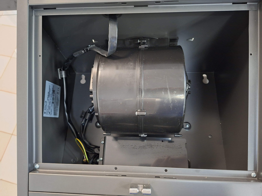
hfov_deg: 73.9
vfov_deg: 58.9
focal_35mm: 23
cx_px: 131
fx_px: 174
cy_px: 98
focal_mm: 5.54
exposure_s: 1/20
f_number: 1.8
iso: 800
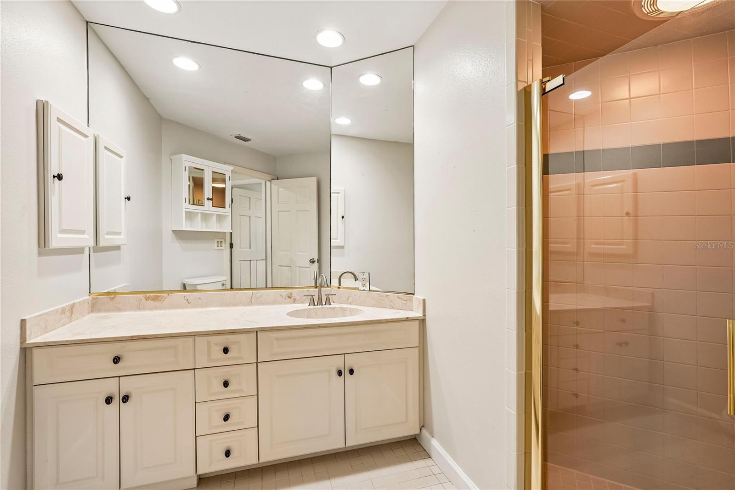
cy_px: 245
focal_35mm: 16
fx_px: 327
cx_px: 368
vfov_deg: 73.7
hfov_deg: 96.7
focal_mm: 16
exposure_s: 1/13
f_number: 8
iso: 400
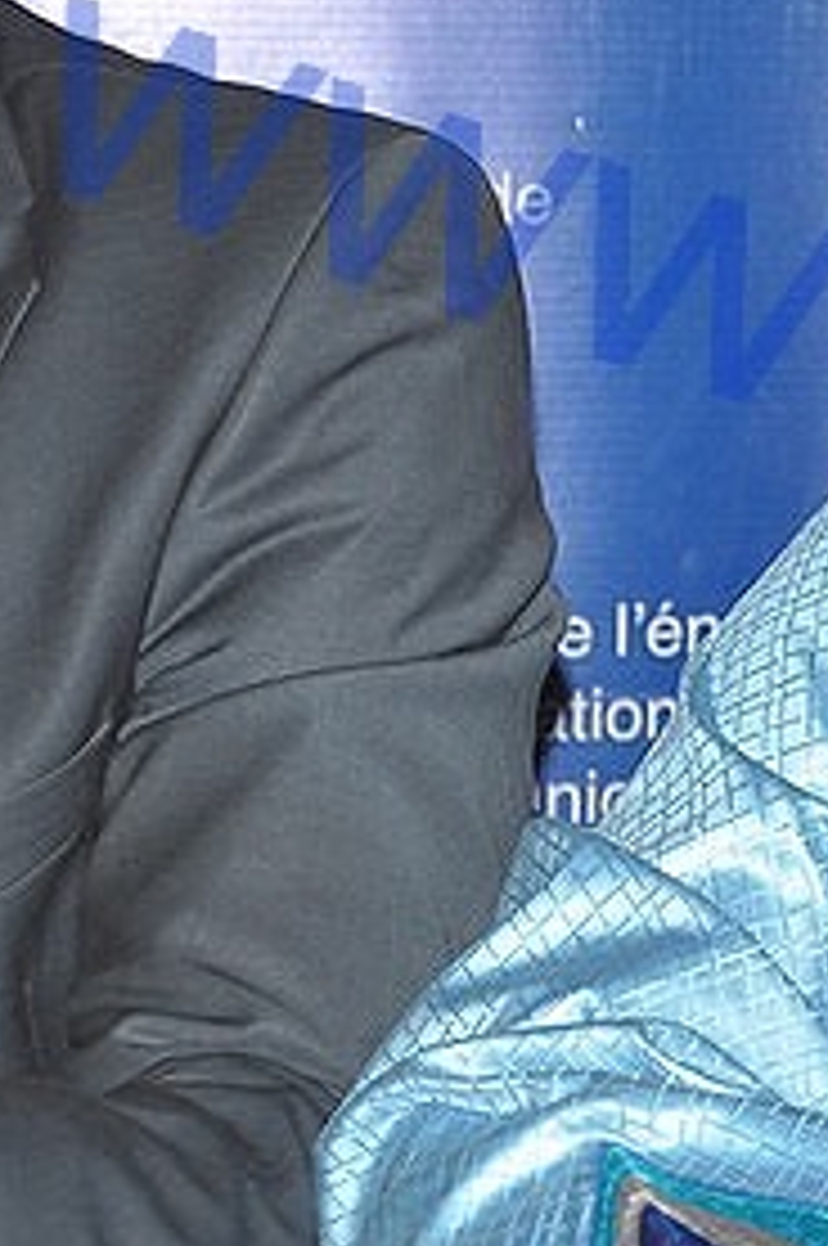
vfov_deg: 8.3
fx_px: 8577
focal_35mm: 248
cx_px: 1737
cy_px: 283
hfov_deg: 5.4
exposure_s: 1/60
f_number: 5.6
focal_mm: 58
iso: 400
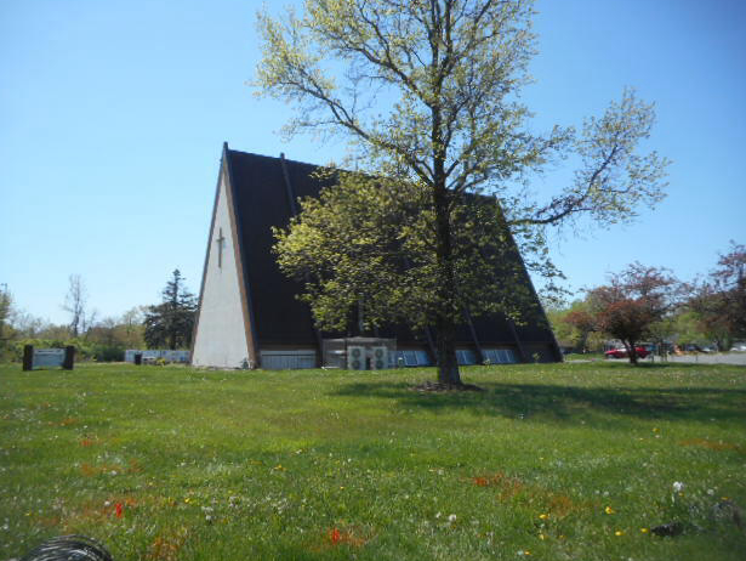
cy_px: 273
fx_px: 561
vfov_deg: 53.1
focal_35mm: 26
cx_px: 359
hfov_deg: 67.2
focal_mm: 4.5
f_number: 3.7
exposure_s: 1/500
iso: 80
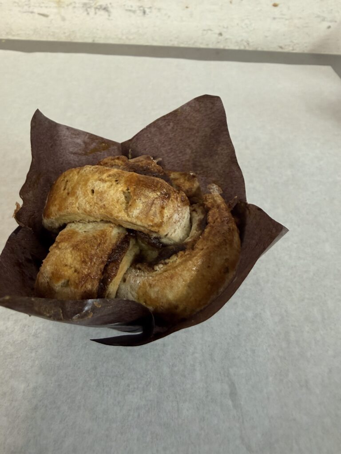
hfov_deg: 56.8
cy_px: 227
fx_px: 315
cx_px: 170
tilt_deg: -48.0
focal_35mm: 24
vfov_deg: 71.6
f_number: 2.2
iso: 200
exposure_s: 1/60
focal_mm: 2.22
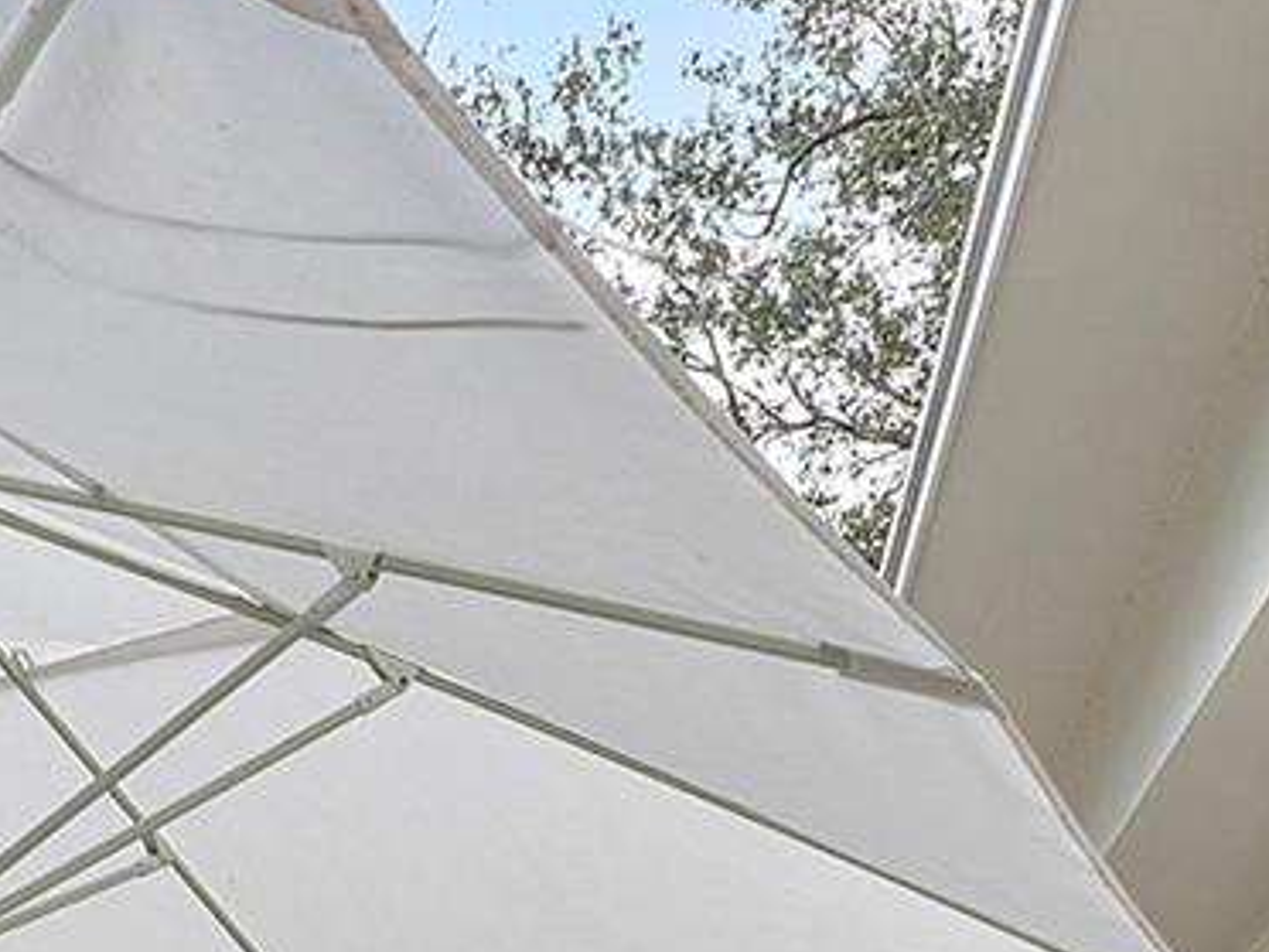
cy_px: 1556
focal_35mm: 62
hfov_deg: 31.0
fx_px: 2273
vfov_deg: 19.5
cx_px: 430
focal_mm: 10
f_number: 9
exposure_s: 1/80
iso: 200
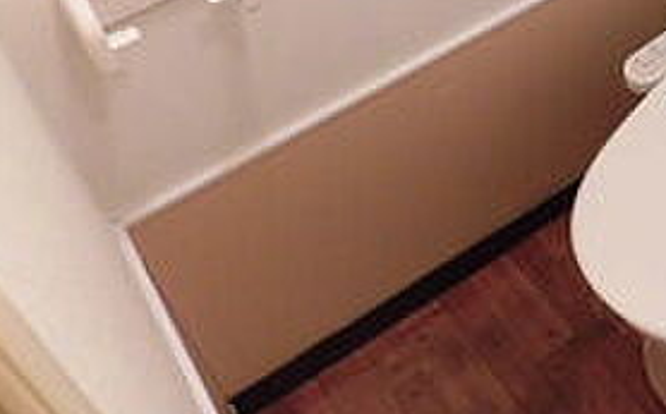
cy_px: -62
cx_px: 635
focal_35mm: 55
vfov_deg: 22.0
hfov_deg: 34.3
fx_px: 997
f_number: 3.1
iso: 400
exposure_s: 1/30
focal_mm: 4.3
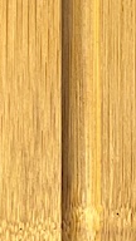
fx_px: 1353
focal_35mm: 211
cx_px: 426
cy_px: 280
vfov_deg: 10.1
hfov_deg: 5.4
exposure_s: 1/73
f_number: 1.8
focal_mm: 3
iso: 64
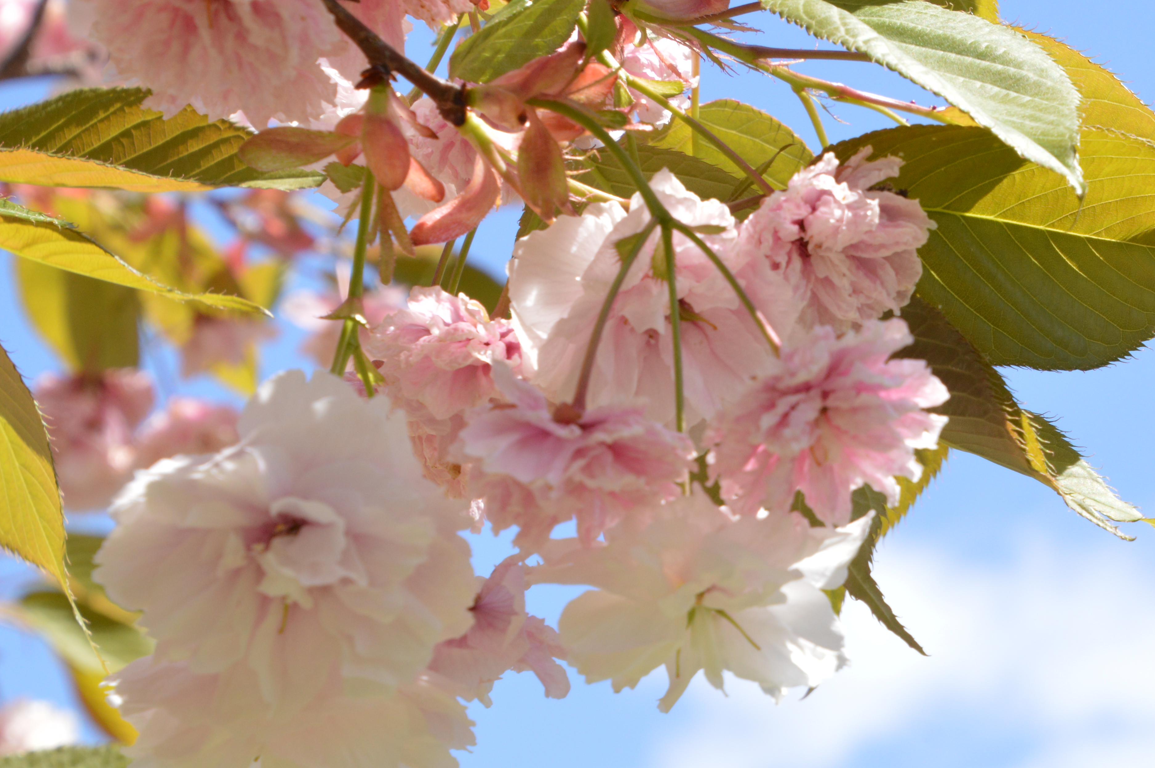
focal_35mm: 149
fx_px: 4776
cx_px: 891
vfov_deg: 9.2
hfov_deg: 13.7
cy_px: 433
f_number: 11
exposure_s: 1/320
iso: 400
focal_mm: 62
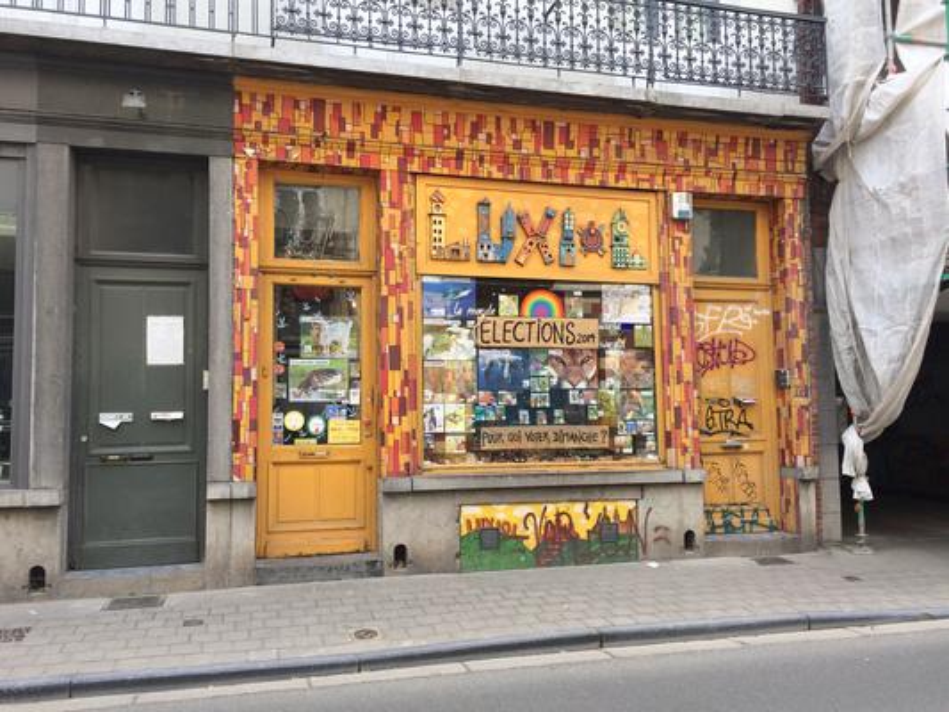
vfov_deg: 48.2
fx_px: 795
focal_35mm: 29
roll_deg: +0.6
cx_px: 474
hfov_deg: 61.6
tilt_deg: +3.5
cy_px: 356
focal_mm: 4.15
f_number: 2.2
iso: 32
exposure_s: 1/387
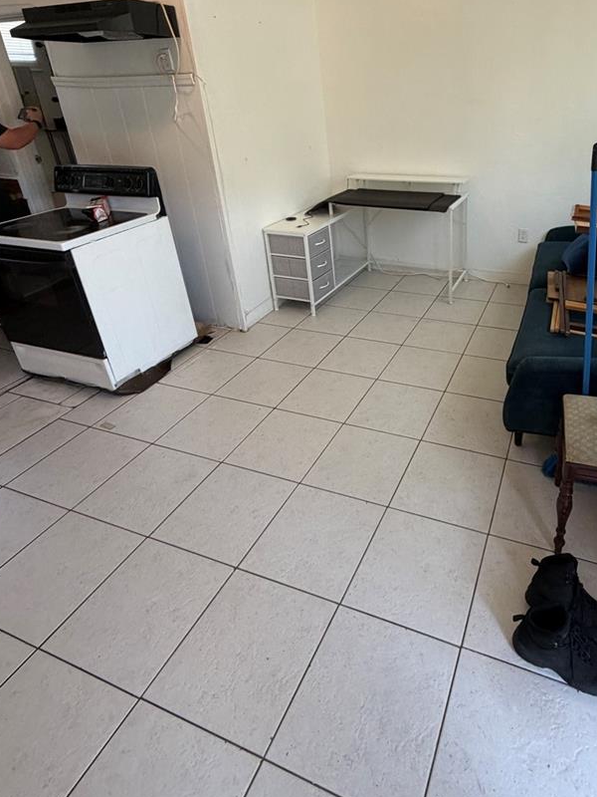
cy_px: 284
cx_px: 417
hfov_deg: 61.3
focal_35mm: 21
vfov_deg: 77.1
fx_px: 483
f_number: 2.2
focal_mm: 2.22
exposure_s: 1/120
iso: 200
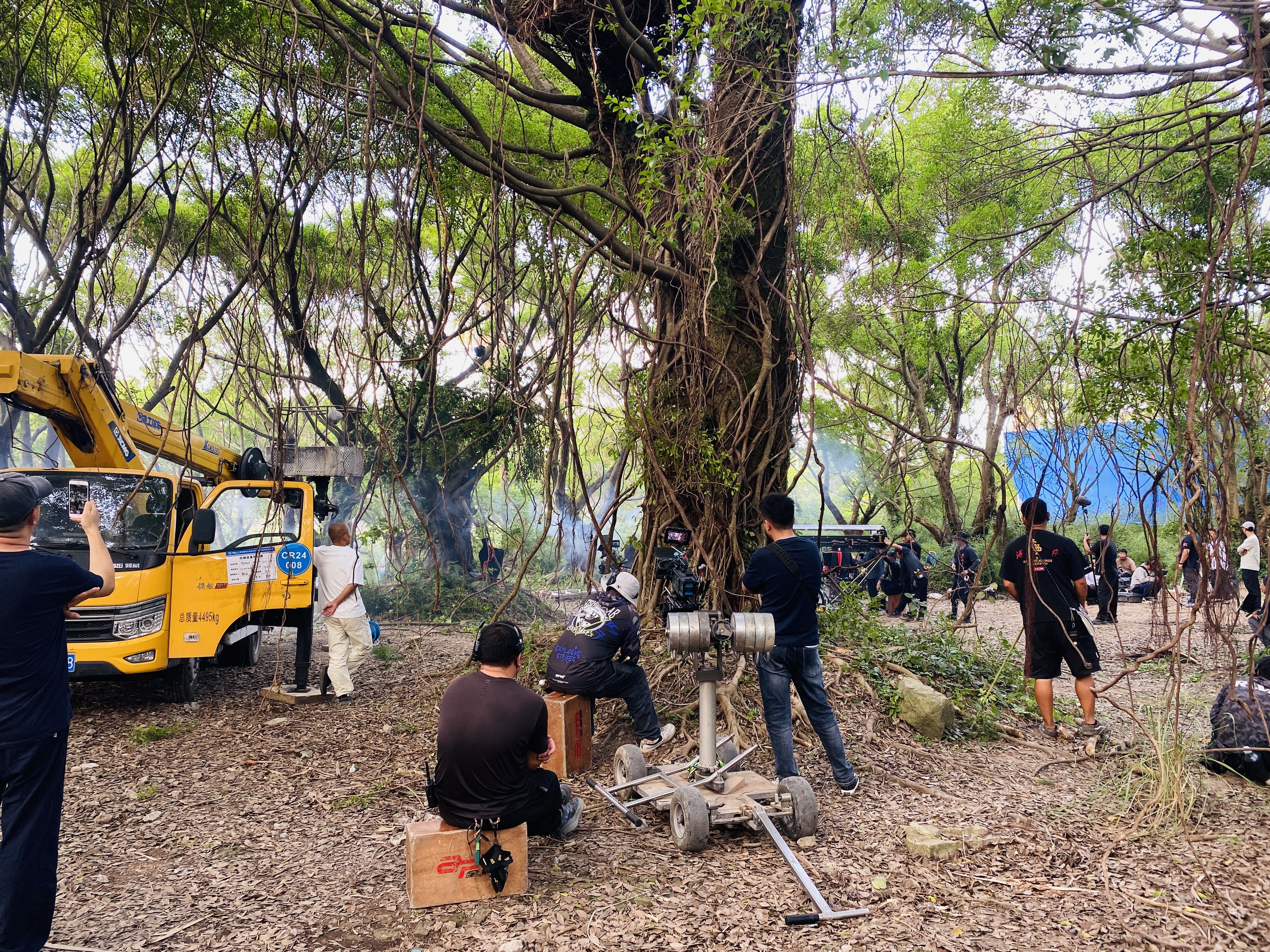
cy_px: 476
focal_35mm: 26
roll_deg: +0.0
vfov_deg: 53.1
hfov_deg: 67.3
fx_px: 954
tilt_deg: +4.0
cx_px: 635
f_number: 1.8
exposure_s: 1/121
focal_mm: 4.25
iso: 32
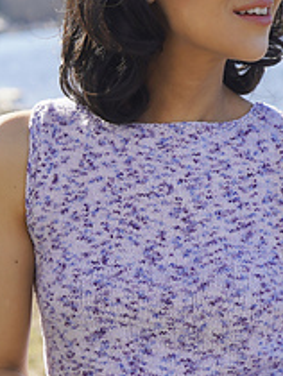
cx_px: 171
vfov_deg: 11.8
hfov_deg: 8.9
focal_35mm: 167
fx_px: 1817
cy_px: 270
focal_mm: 57
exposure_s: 1/400
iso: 100
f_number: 4.5
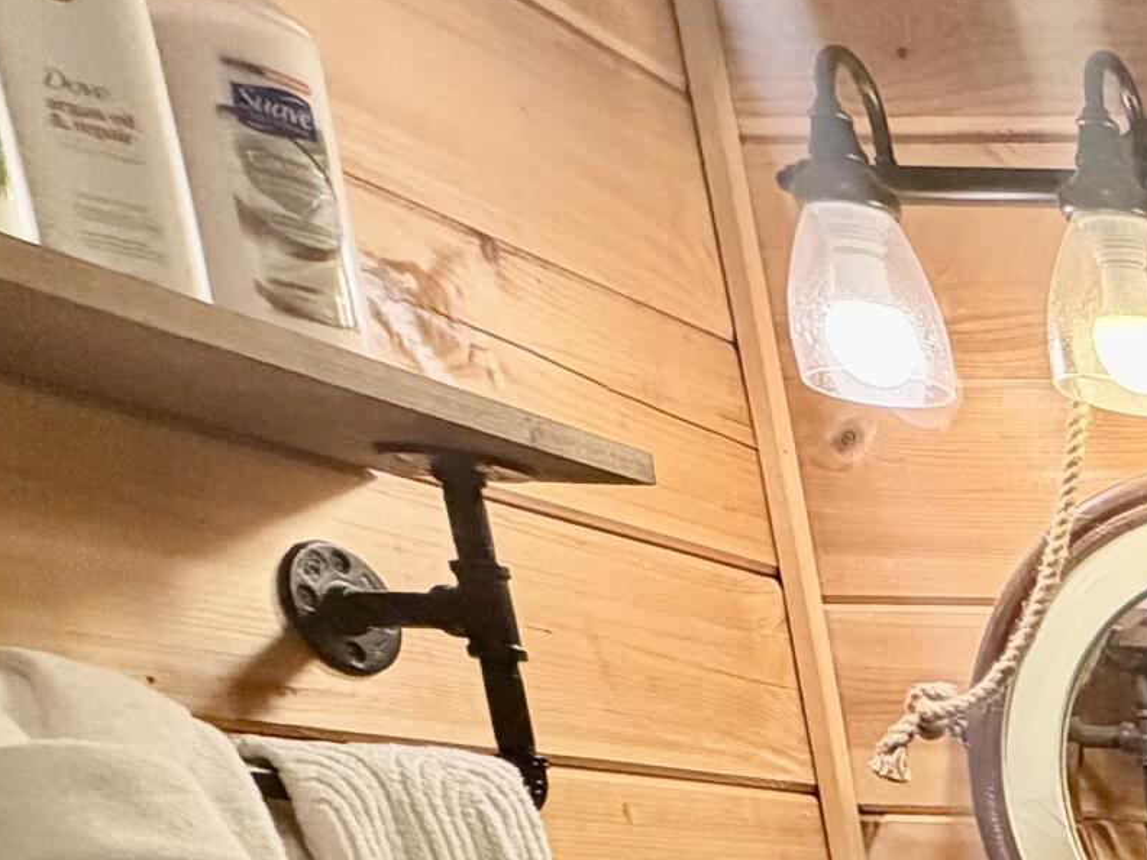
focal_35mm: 53
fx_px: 1756
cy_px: 1504
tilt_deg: -18.7
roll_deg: -0.6
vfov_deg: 20.4
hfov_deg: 23.2
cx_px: 1971
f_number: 2.2
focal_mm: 2.22
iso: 320
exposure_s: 1/60
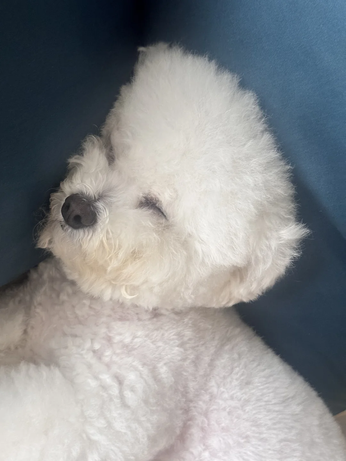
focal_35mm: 48
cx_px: 173
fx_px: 640
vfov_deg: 39.7
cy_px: 230
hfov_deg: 30.3
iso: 160
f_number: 1.78
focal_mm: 6.76
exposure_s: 1/60
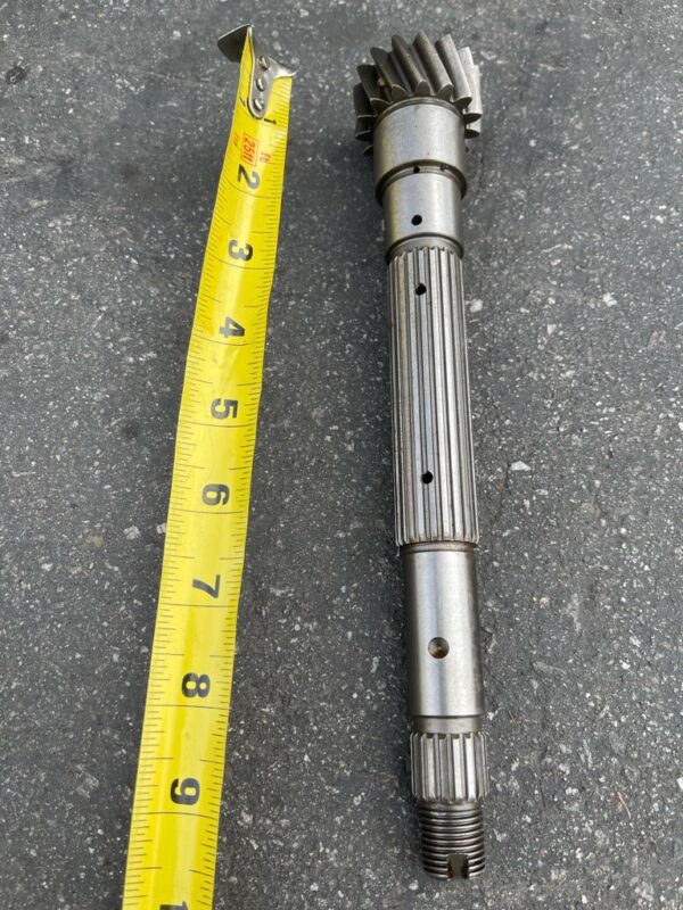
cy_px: 455
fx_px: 684
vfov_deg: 67.3
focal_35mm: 26
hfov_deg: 53.1
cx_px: 342
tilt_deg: -72.2
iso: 32
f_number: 1.6
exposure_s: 1/780
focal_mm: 5.1
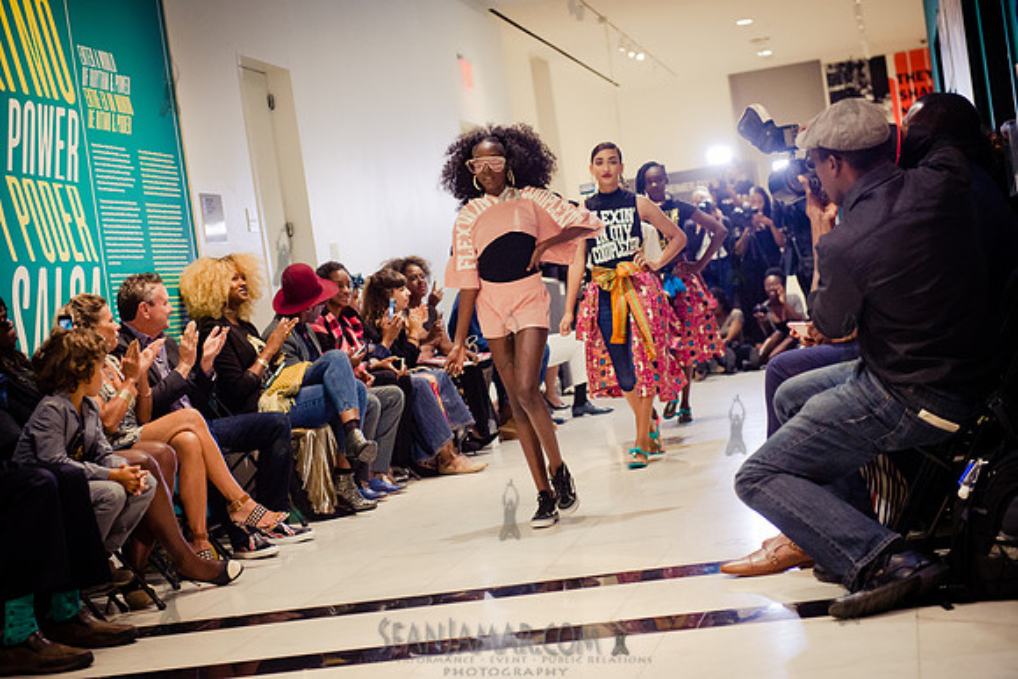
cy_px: 340
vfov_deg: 19.5
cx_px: 509
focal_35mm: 70
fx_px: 1980
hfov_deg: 28.8
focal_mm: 70
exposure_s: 1/200
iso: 4000
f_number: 3.5
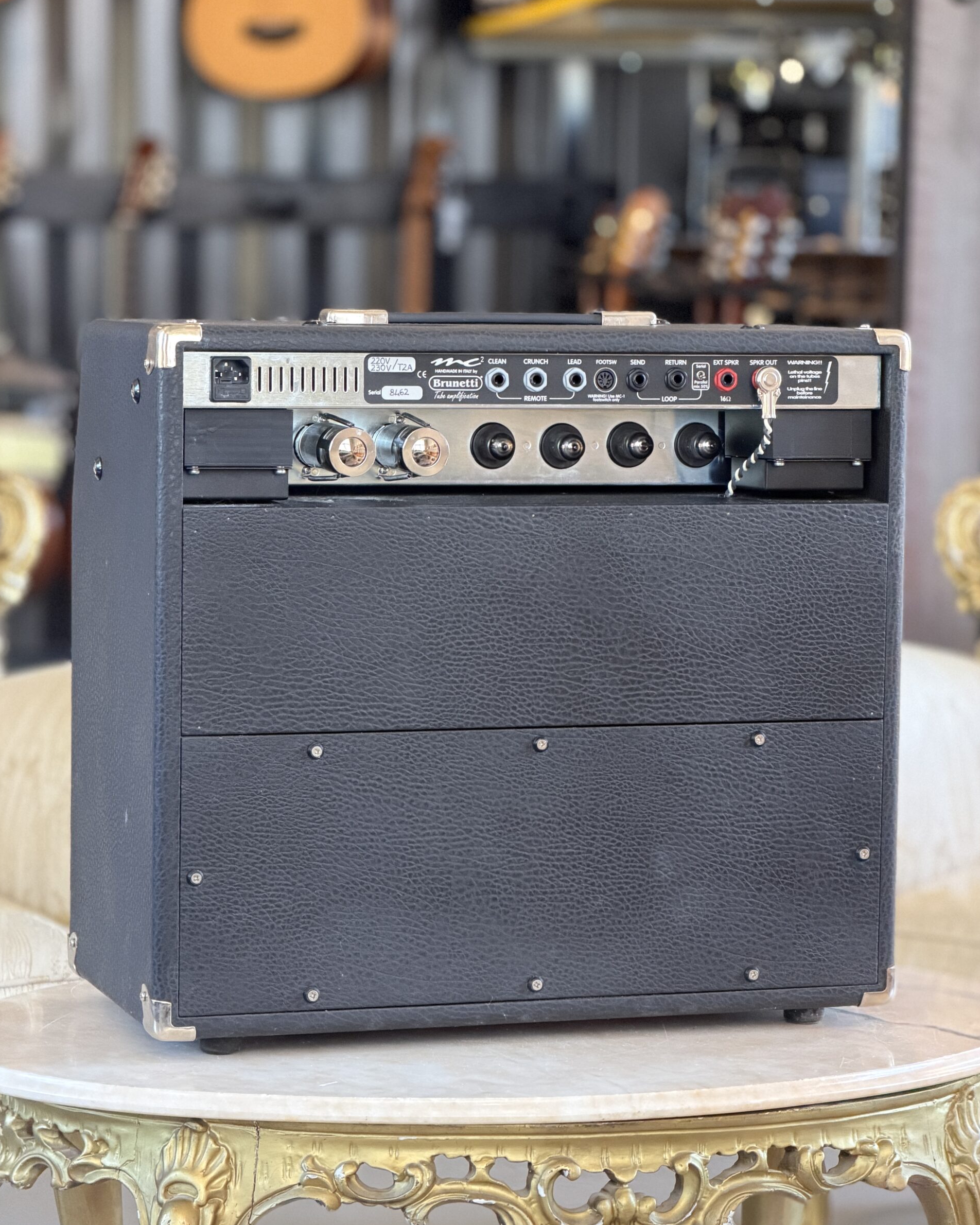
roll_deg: -1.4
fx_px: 3807
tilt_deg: -6.1
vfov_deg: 18.3
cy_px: 597
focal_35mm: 105
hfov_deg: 14.7
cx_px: 491
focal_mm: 16.89
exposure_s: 1/67
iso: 640
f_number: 2.8
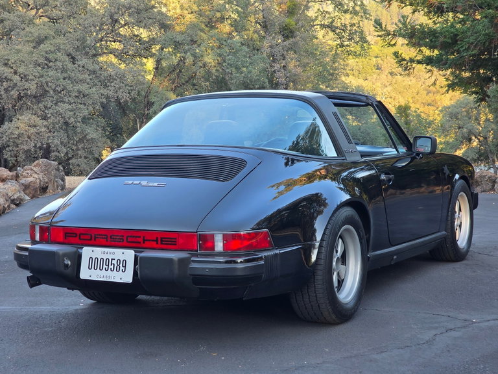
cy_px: 187
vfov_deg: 21.3
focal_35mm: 69
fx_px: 993
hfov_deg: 28.2
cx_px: 249
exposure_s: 1/126
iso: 50
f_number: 2.4
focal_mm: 7.9
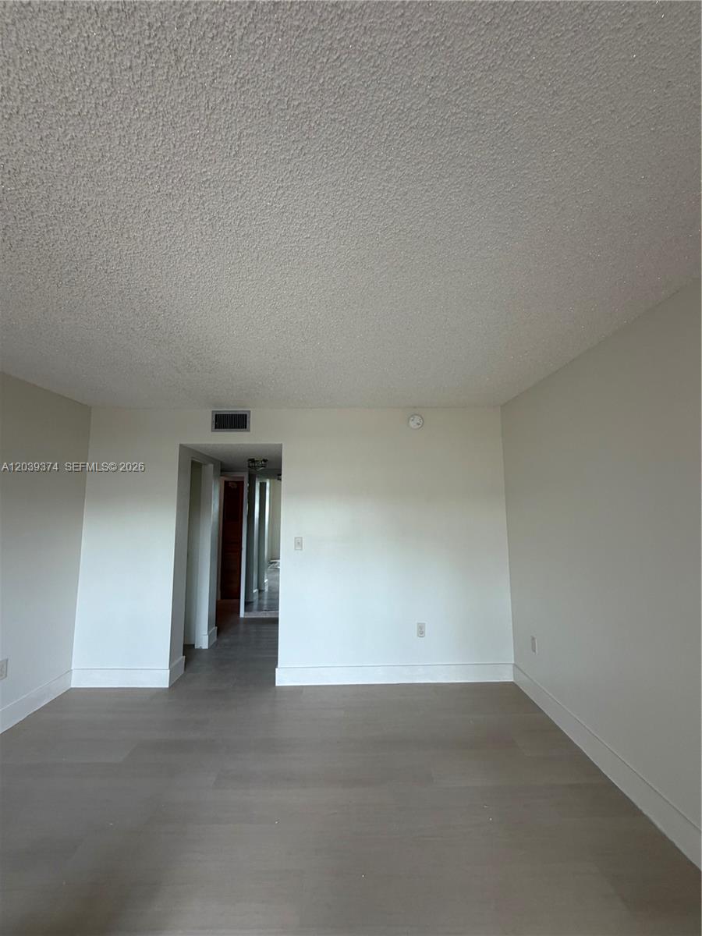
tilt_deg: +6.8
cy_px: 468
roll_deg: +2.0
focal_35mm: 14
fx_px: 379
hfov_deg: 85.7
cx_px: 351
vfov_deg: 102.1
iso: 160
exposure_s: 1/121
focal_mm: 2.22
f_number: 2.2
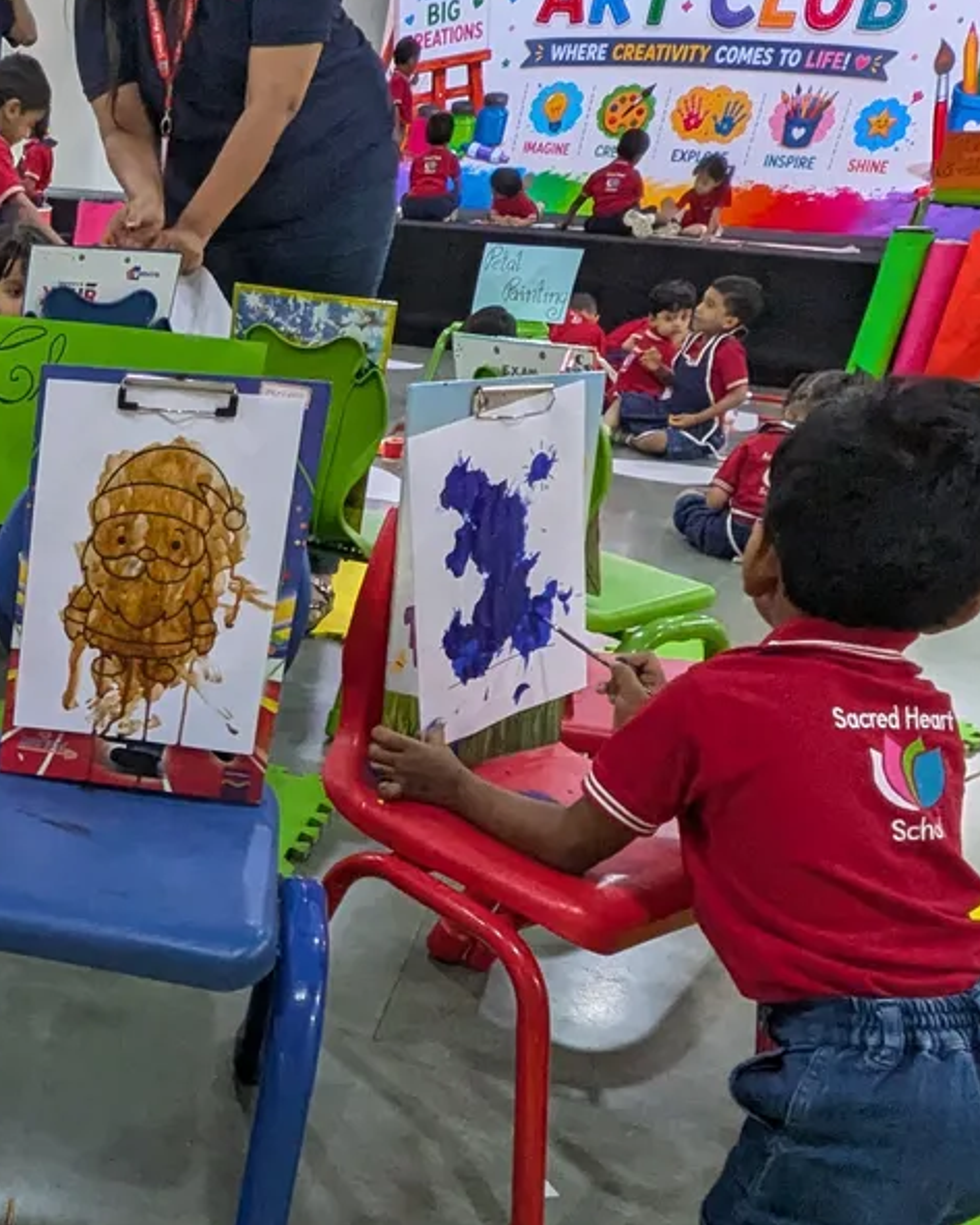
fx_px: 1341
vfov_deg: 48.3
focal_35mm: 37
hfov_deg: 35.4
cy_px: 806
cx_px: -48
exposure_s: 1/100
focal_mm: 1.83
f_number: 2.2
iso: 226
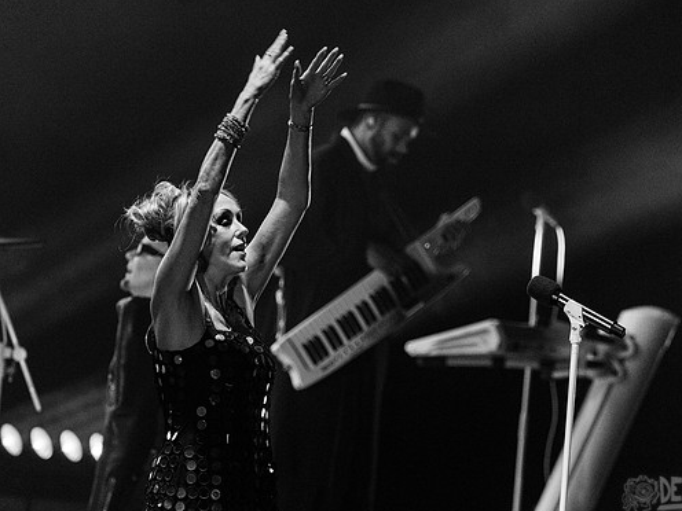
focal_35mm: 355
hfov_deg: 5.6
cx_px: 345
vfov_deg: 4.2
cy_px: 256
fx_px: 6994
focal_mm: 280
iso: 4000
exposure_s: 1/160
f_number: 5.6
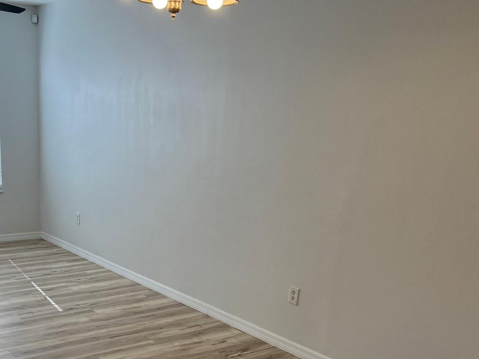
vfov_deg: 31.4
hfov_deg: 41.1
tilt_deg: -17.3
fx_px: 623
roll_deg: -1.6
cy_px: 286
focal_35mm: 45
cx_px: 134
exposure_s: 1/414
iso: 50
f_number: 1.5
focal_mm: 5.7
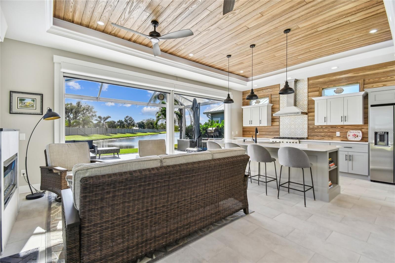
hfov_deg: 100.4
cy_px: 132
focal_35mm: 15
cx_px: 198
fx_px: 165
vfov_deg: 77.3
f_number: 7.1
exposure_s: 1/320
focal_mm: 10
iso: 100
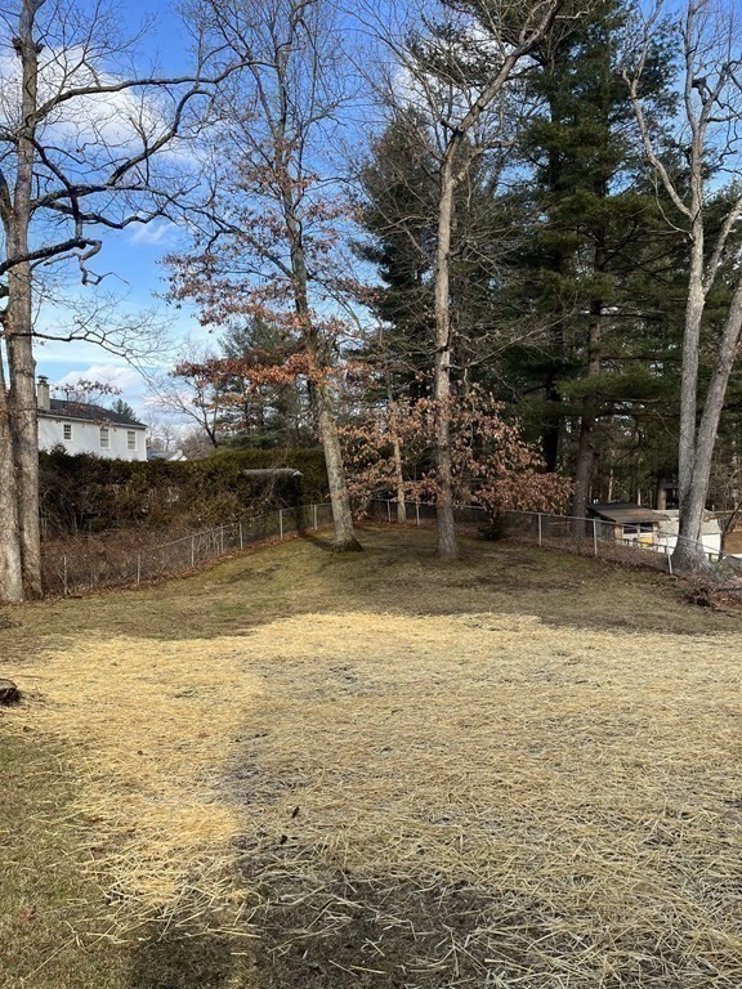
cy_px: 494
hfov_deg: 53.1
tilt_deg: -0.7
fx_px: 743
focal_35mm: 26
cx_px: 371
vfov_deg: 67.3
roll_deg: +2.4
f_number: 1.6
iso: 50
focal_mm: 5.1
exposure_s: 1/833
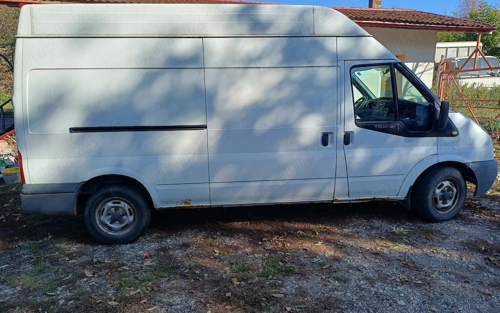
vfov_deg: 46.0
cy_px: 168
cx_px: 248
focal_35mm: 27
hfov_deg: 68.4
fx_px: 368
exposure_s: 1/898
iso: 50
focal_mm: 4.65
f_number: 1.8
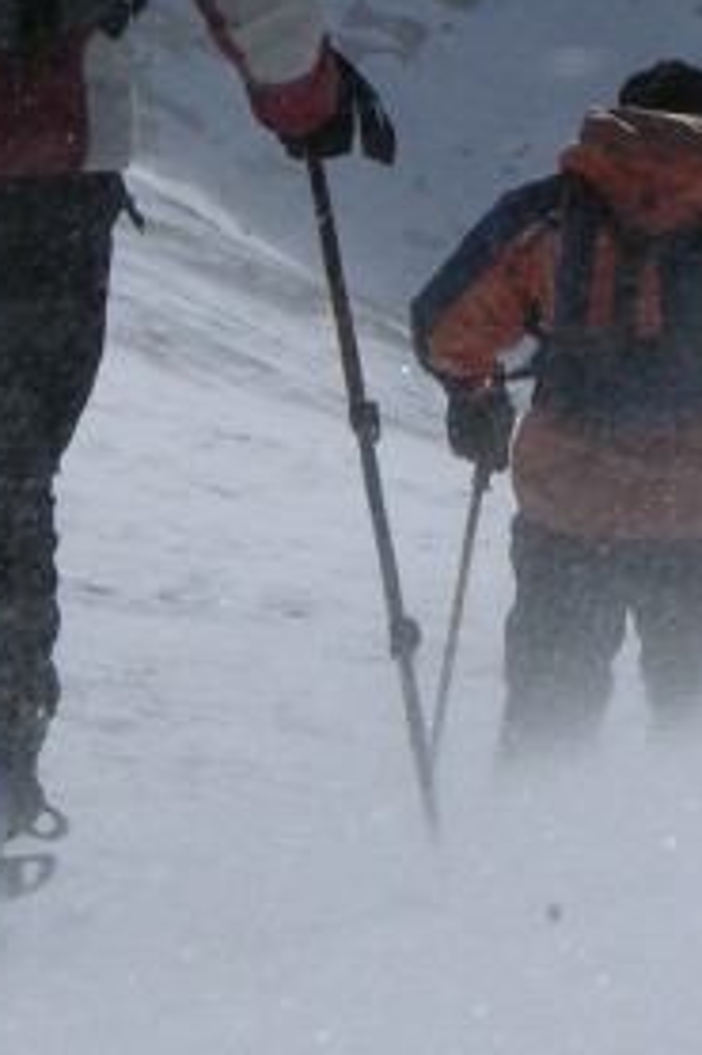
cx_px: 433
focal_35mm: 498
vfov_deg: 4.1
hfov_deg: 2.8
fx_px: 14584
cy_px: 448
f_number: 7.6
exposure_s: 1/794
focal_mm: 31.9
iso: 50
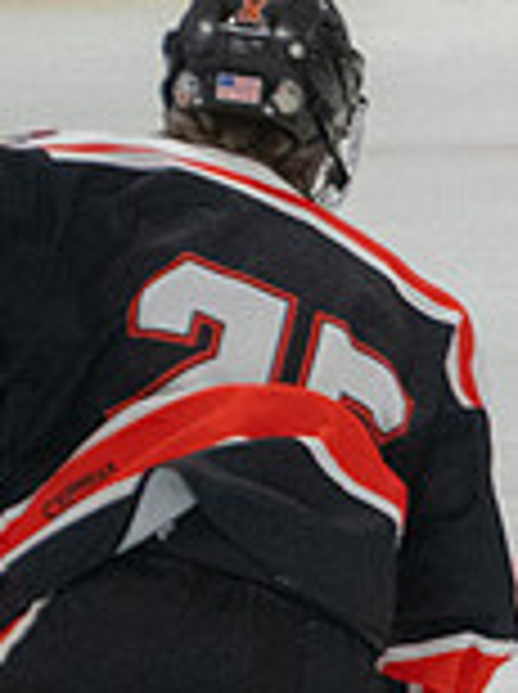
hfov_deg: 1.3
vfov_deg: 1.7
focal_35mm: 1144
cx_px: 1310
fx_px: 22889
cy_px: 432
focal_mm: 200
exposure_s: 1/1000
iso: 8000
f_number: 4.5
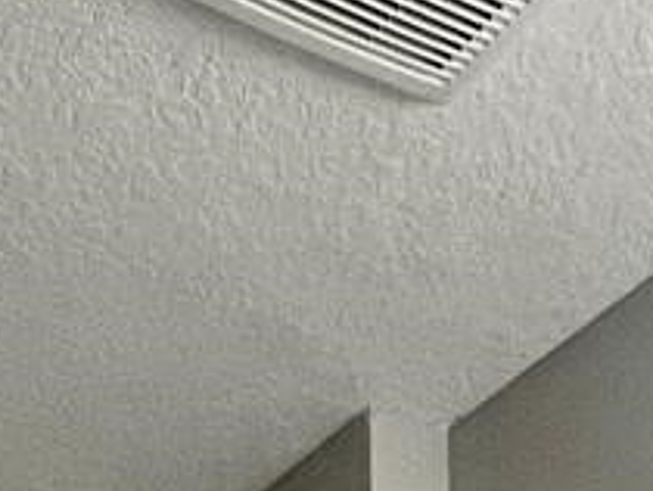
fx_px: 1870
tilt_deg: -3.6
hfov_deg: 19.6
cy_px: 1544
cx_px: 501
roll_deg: +1.4
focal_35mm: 99
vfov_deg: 10.2
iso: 160
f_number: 1.8
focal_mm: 1.57
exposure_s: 1/120
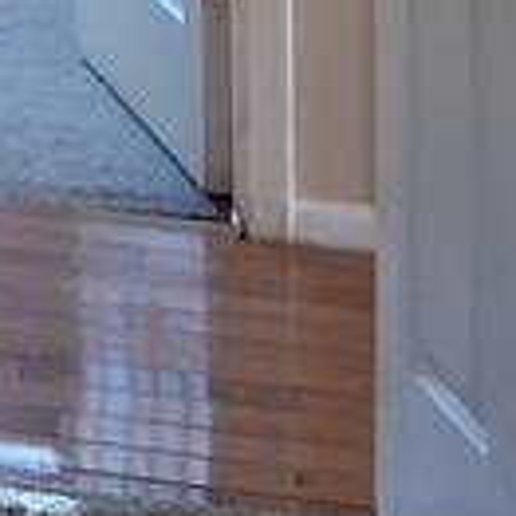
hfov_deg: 7.9
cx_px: -1237
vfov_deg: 8.9
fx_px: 3019
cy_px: -701
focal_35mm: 179
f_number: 1.8
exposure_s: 1/60
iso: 400
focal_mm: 3.98
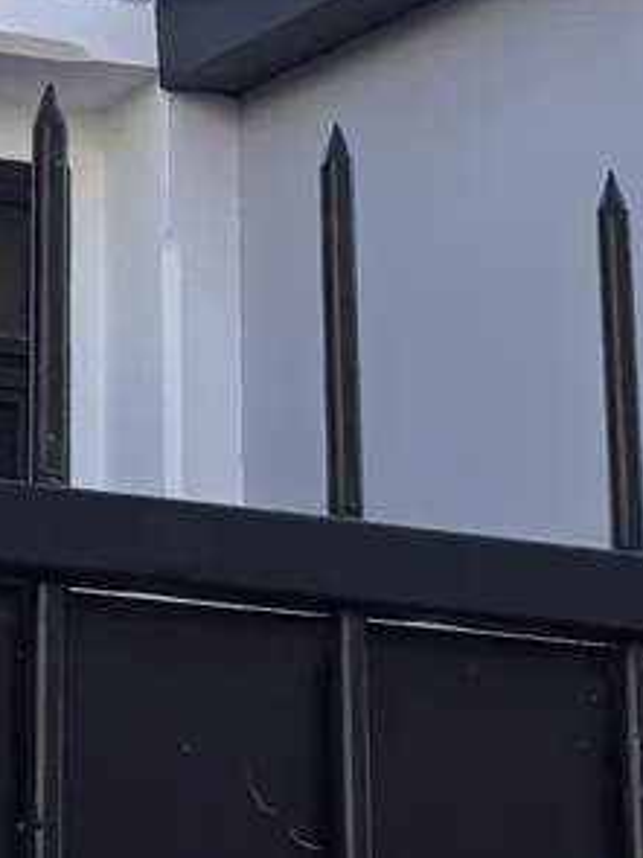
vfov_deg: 9.9
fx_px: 4660
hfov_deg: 7.9
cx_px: 84
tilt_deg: +26.6
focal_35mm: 188
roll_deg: -0.8
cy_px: -795
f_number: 1.6
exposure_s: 1/1233
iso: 50
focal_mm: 5.96
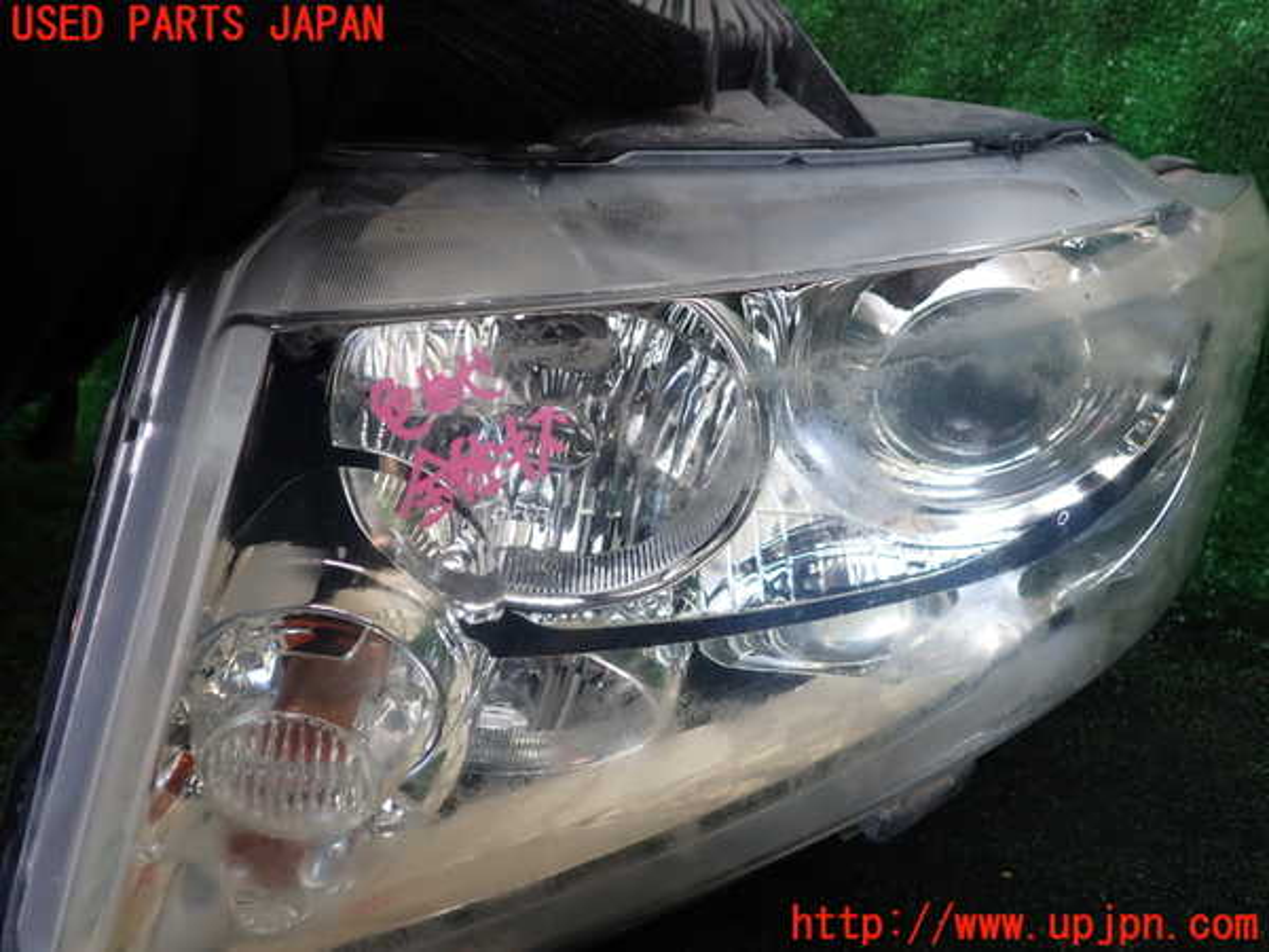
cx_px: 634
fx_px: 1100
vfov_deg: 46.8
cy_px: 476
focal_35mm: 30
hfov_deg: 60.0
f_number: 2.3
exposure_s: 1/100
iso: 100
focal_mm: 5.4
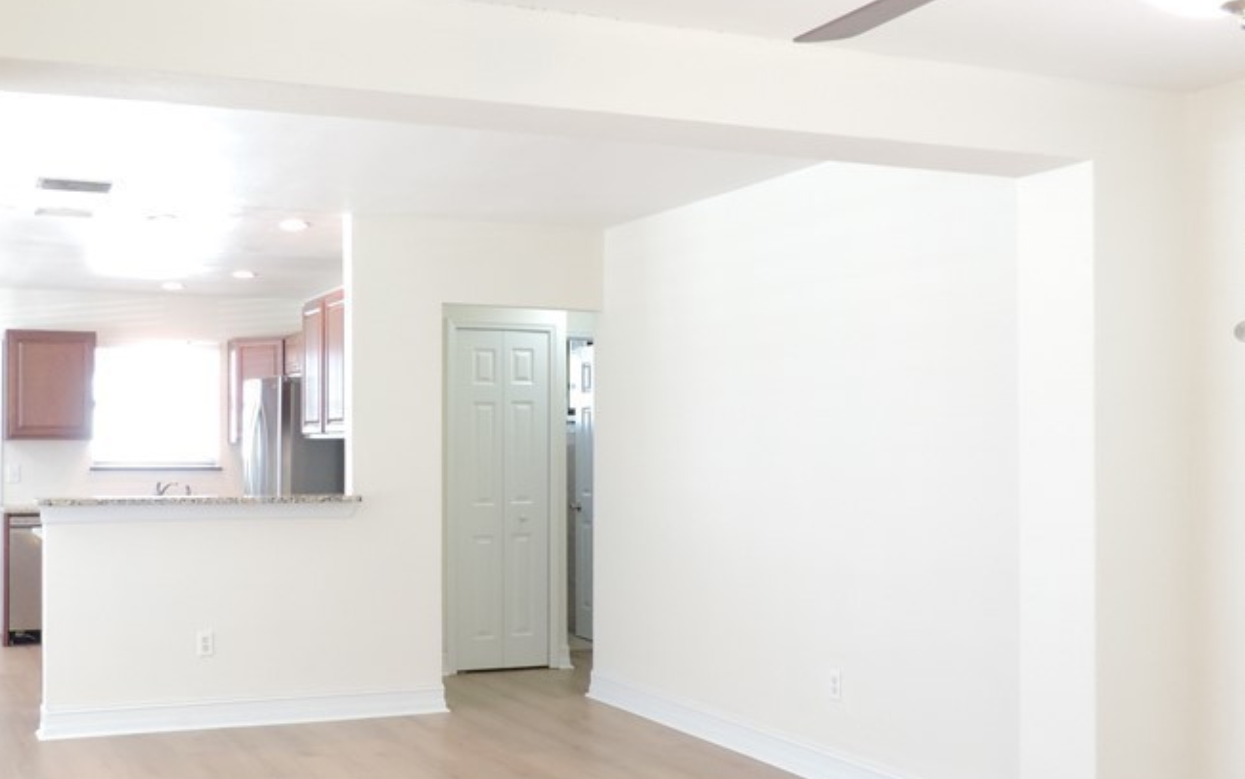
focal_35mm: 40
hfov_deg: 48.7
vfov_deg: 32.0
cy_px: 436
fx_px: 1357
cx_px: 448
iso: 400
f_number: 3
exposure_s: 1/30
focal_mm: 4.3
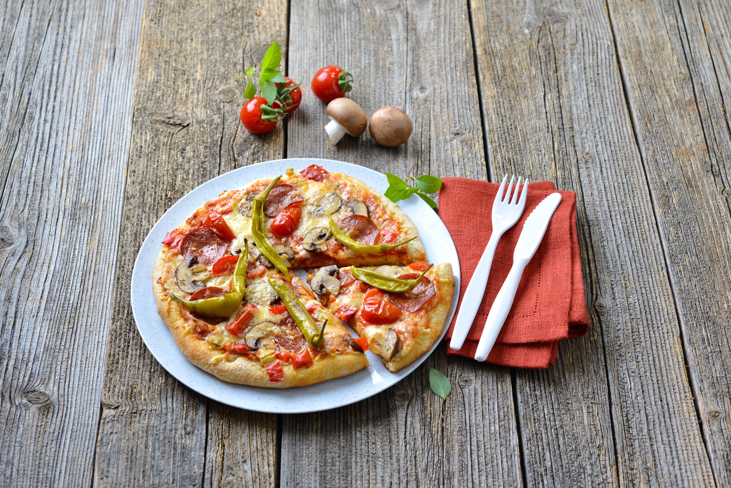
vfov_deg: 22.6
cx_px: 366
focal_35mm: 60
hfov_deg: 33.4
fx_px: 1219
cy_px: 244
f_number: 9
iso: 100
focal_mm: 60
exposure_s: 1/160
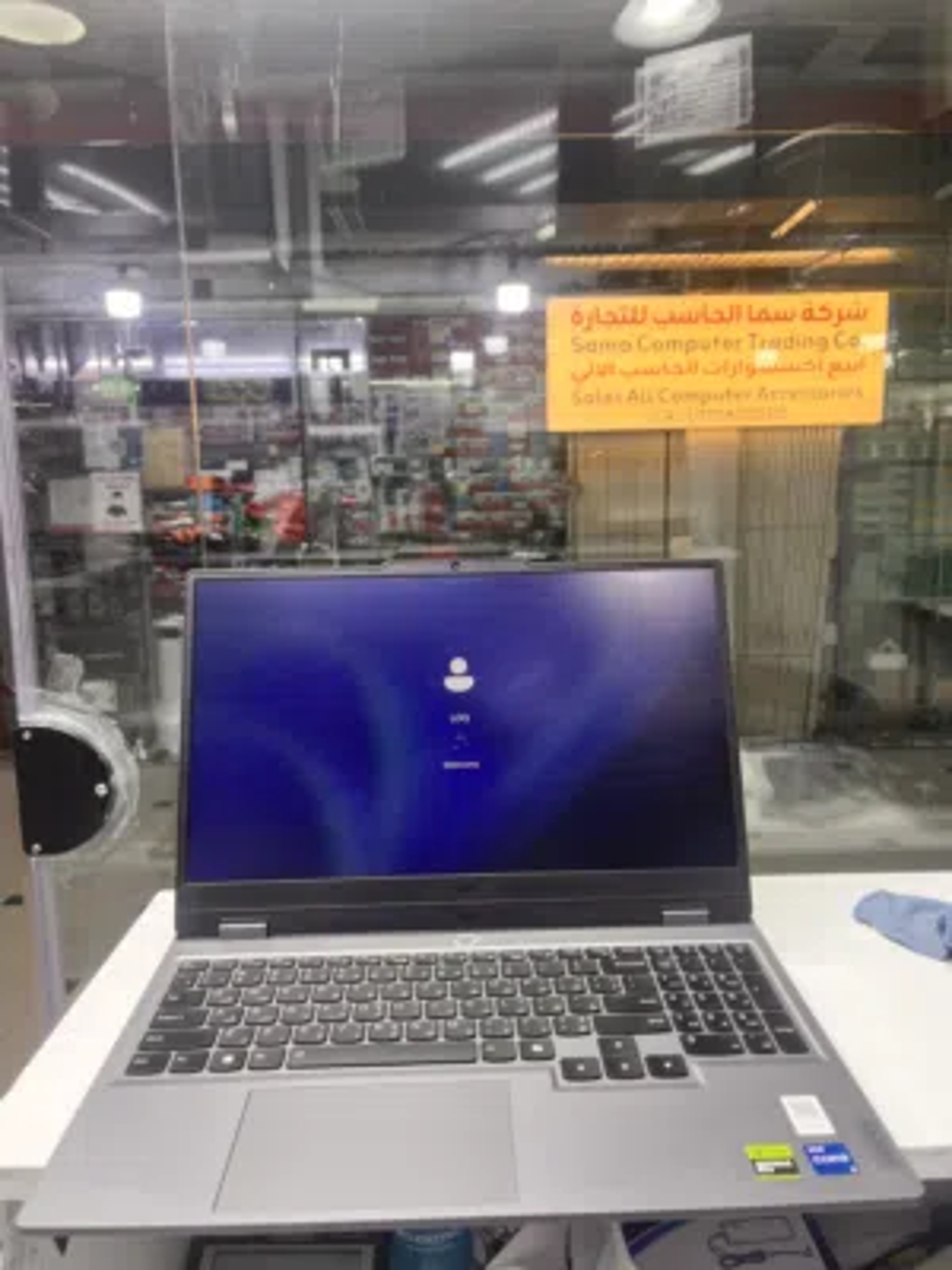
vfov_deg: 67.3
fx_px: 953
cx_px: 476
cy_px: 635
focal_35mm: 26
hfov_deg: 53.1
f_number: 1.6
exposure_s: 1/120
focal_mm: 5.1
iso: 50
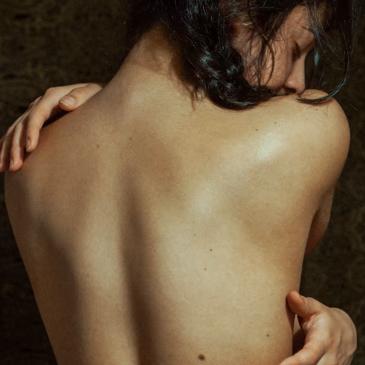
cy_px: 292
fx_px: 1674
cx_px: 218
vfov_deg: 12.4
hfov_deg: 12.4
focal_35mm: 140
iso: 200
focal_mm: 35
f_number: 1.8
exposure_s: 1/500
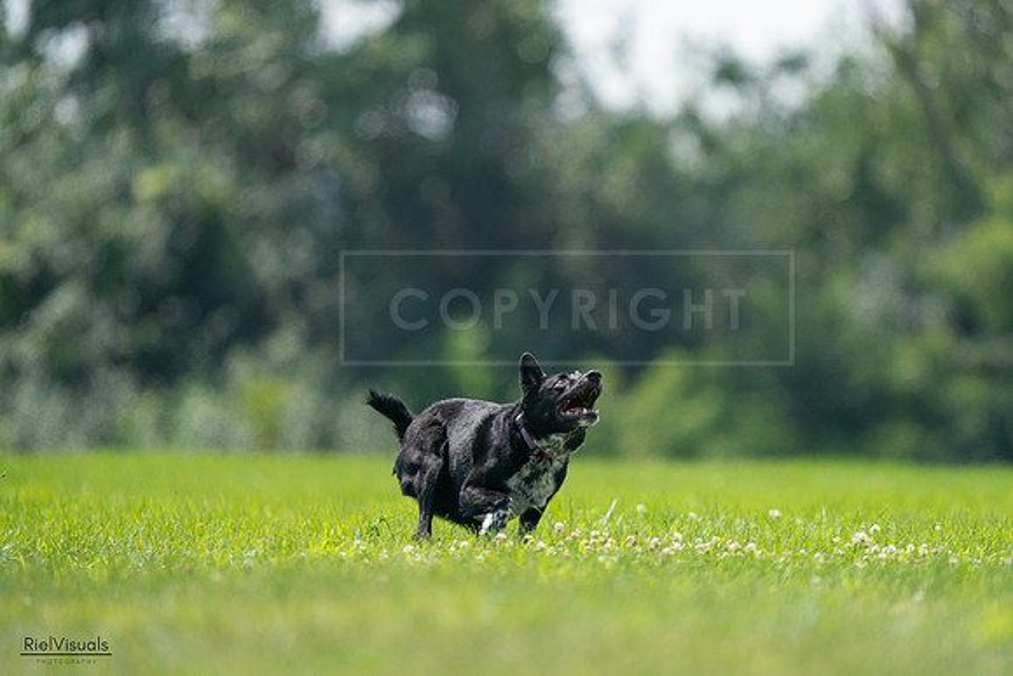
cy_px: 338
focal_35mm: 600
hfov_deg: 3.4
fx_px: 16886
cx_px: 506
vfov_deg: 2.3
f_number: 6.3
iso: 2000
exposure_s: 1/4000
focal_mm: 600
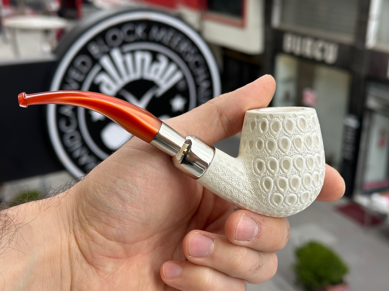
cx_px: 194
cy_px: 146
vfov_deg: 30.3
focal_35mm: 48
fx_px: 539
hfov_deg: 39.7
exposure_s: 1/343
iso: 64
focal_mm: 6.86
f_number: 1.78
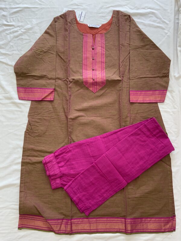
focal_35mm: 29
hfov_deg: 48.2
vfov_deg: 61.7
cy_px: 120
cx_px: 90
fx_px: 202
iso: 20
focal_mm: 3
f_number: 1.8
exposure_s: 1/122
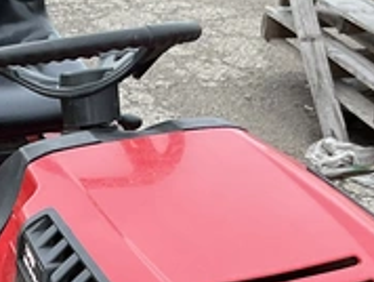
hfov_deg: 16.0
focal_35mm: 122
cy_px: 445
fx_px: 1320
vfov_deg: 11.6
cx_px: 61
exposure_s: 1/122
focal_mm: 3
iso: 40
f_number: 1.8
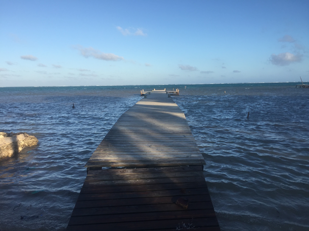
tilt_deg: -4.3
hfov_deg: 61.7
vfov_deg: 48.2
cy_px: 116
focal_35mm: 29
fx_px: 259
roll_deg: -0.4
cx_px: 154
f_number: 2.2
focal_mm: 4.15
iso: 32
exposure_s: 1/1163
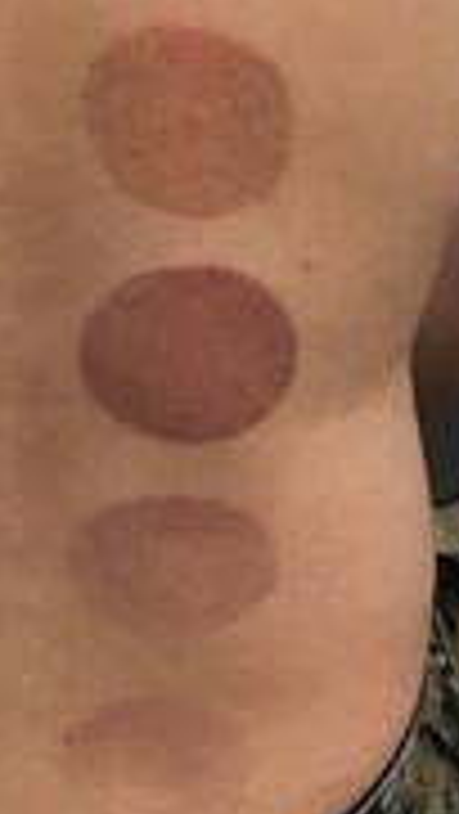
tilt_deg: -16.1
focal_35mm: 93
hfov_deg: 13.0
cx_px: 94
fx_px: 2009
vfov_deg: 21.9
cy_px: -34
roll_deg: -2.5
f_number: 2.2
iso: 160
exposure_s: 1/30
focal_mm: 4.15
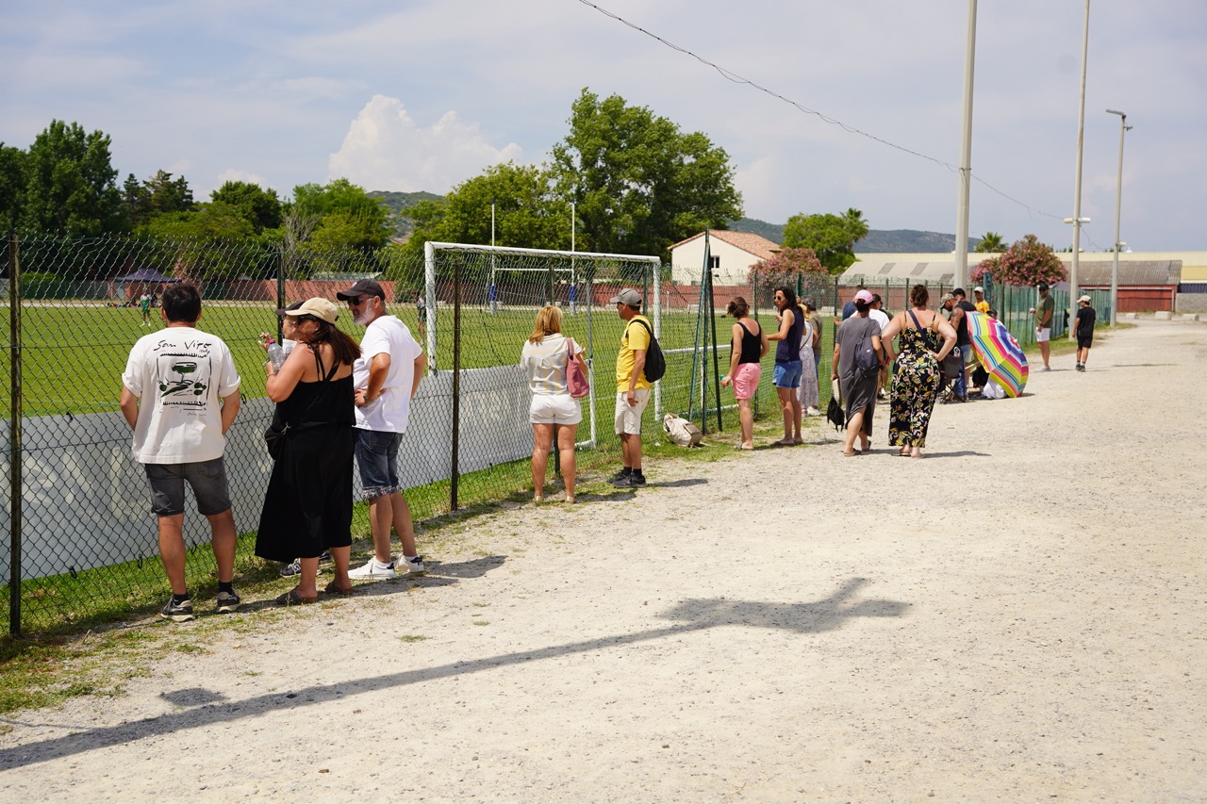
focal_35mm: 48
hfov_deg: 40.8
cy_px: 402
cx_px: 604
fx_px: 1622
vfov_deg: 27.8
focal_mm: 48.4
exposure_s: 1/1000
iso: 100
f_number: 5
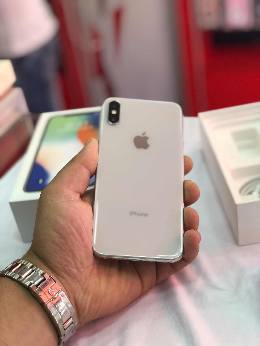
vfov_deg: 36.8
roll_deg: +10.8
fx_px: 521
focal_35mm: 52
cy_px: 173
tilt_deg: -33.1
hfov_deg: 28.0
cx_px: 130
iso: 50
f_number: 2.4
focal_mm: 6
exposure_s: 1/50
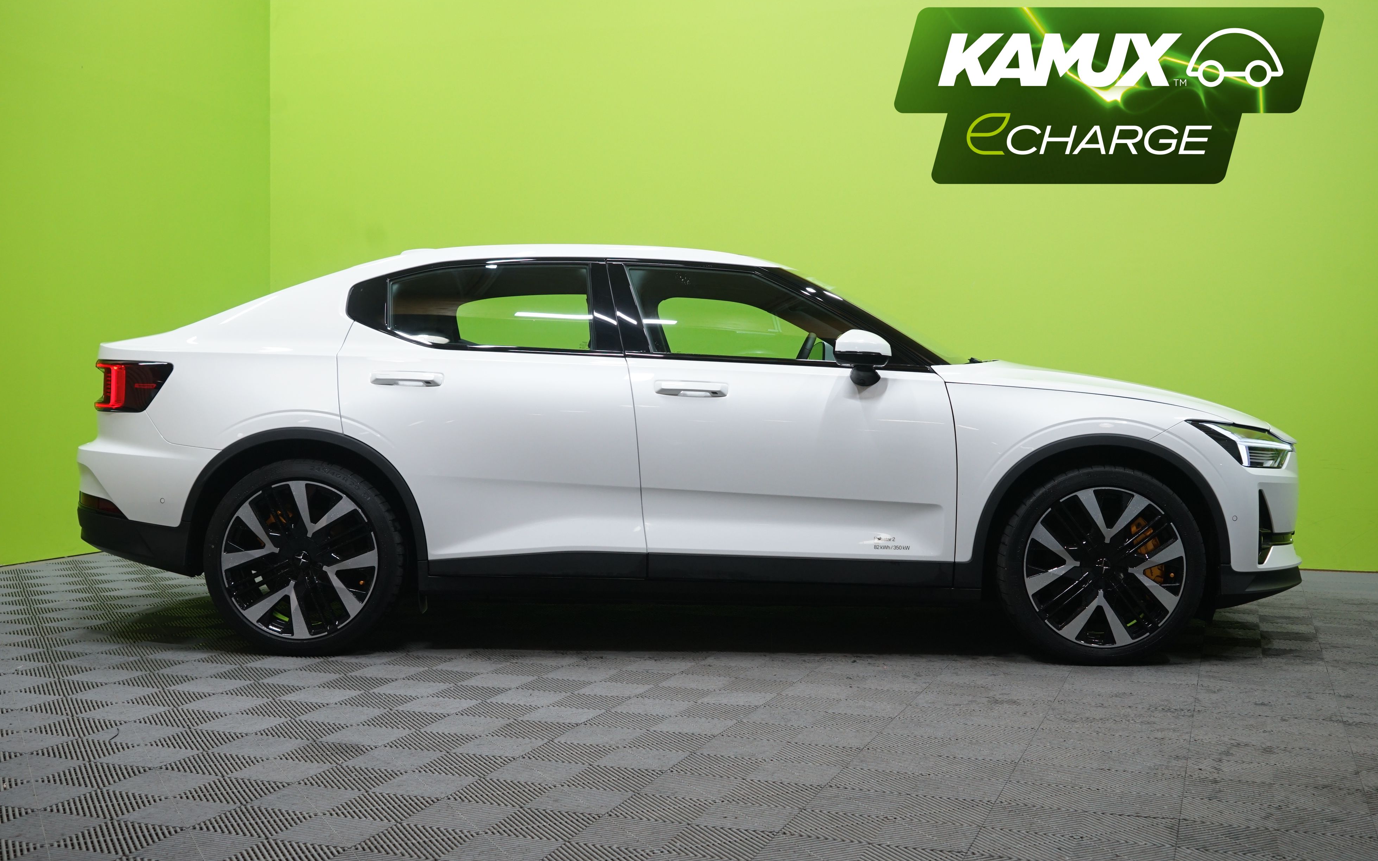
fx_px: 1502
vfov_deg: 32.0
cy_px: 419
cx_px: 693
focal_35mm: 40
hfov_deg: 49.3
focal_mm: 39
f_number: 5.6
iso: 800
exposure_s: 1/25
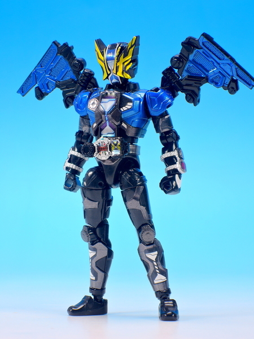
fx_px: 1174
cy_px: 170
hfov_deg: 12.3
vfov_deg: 16.4
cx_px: 127
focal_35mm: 120
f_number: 5.6
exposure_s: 1/1.6
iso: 80
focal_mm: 25.5
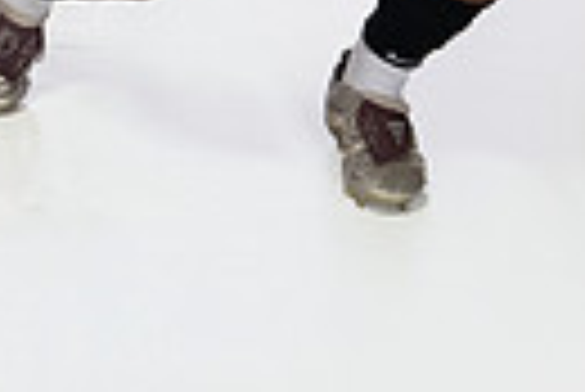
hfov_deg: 14.3
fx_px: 2310
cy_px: -536
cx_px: 32
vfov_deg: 8.8
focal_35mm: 142
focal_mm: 41
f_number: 6.3
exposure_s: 1/250
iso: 640
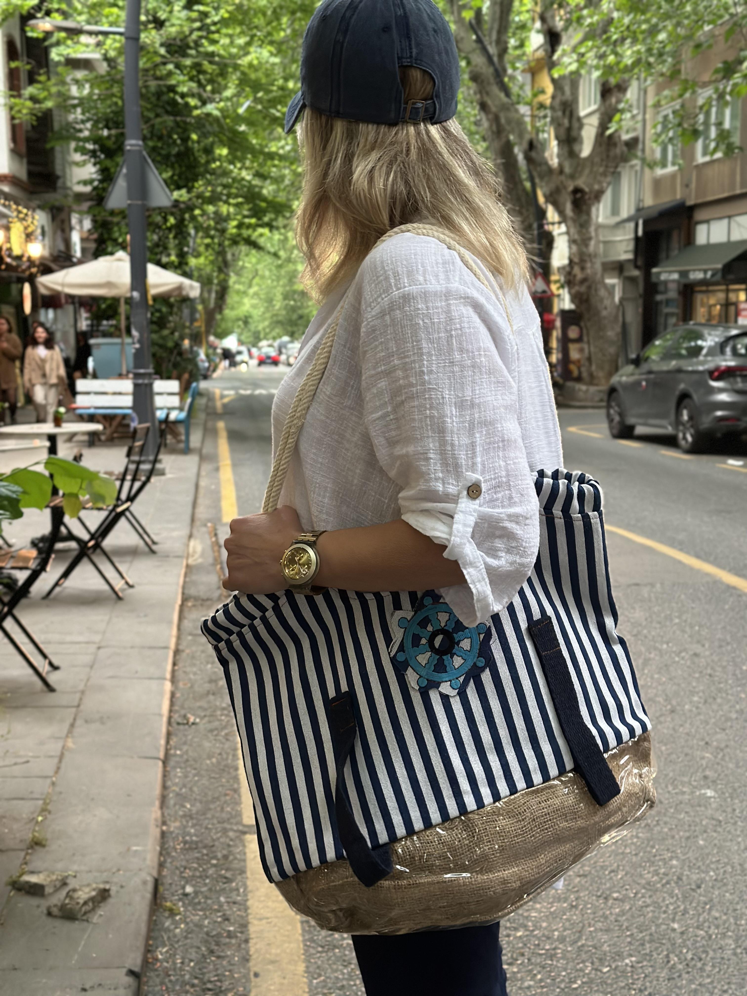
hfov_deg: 30.3
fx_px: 1381
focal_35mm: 48
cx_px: 374
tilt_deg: -8.7
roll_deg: -0.1
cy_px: 498
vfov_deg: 39.7
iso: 400
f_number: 1.78
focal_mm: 6.86
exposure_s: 1/50
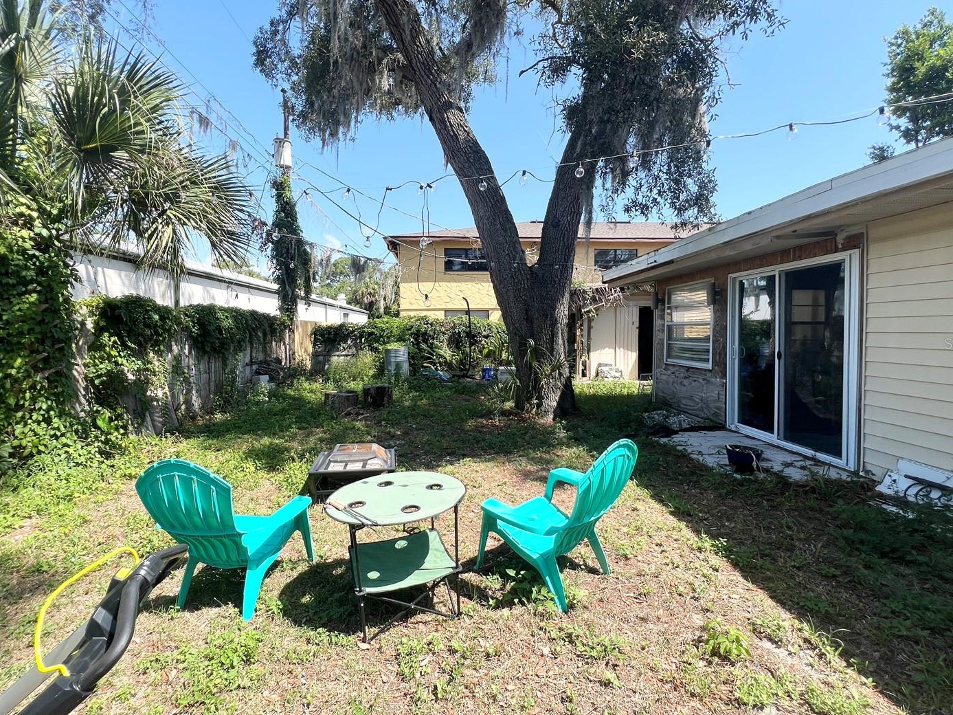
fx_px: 413
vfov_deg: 81.7
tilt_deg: +1.0
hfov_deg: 98.1
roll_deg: +0.7
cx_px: 460
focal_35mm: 15
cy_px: 343
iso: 32
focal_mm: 1.57
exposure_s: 1/779
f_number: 1.8
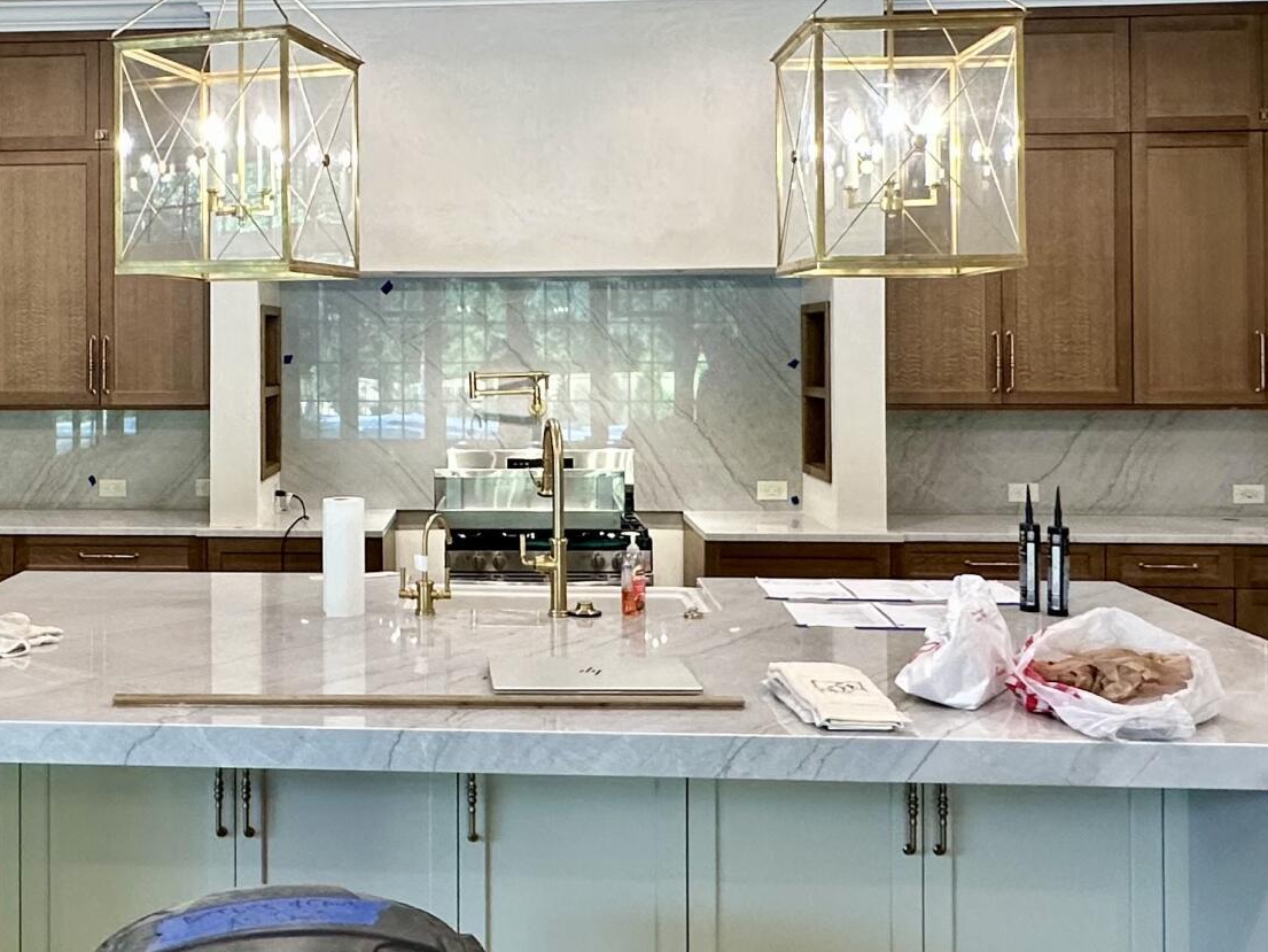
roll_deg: +0.0
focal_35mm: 38
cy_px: 332
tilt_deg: +0.0
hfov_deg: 47.9
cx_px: 387
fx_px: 1392
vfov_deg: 37.4
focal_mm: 2.22
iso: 250
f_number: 2.2
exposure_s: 1/120
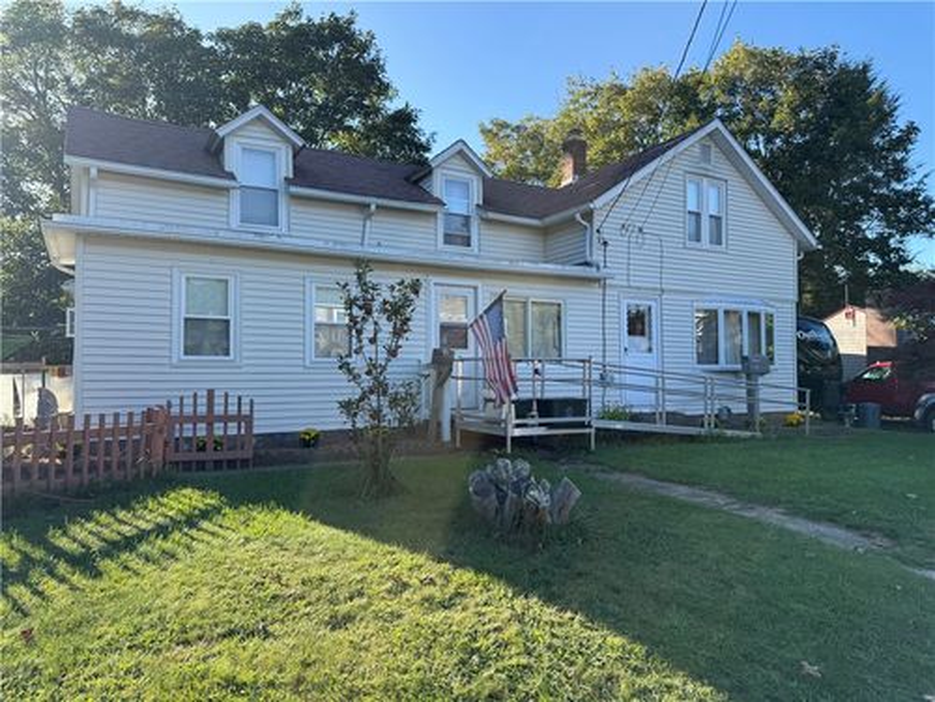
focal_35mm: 24
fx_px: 648
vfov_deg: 56.8
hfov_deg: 71.6
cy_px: 351
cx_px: 468
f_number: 1.78
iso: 80
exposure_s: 1/1361
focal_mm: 6.76
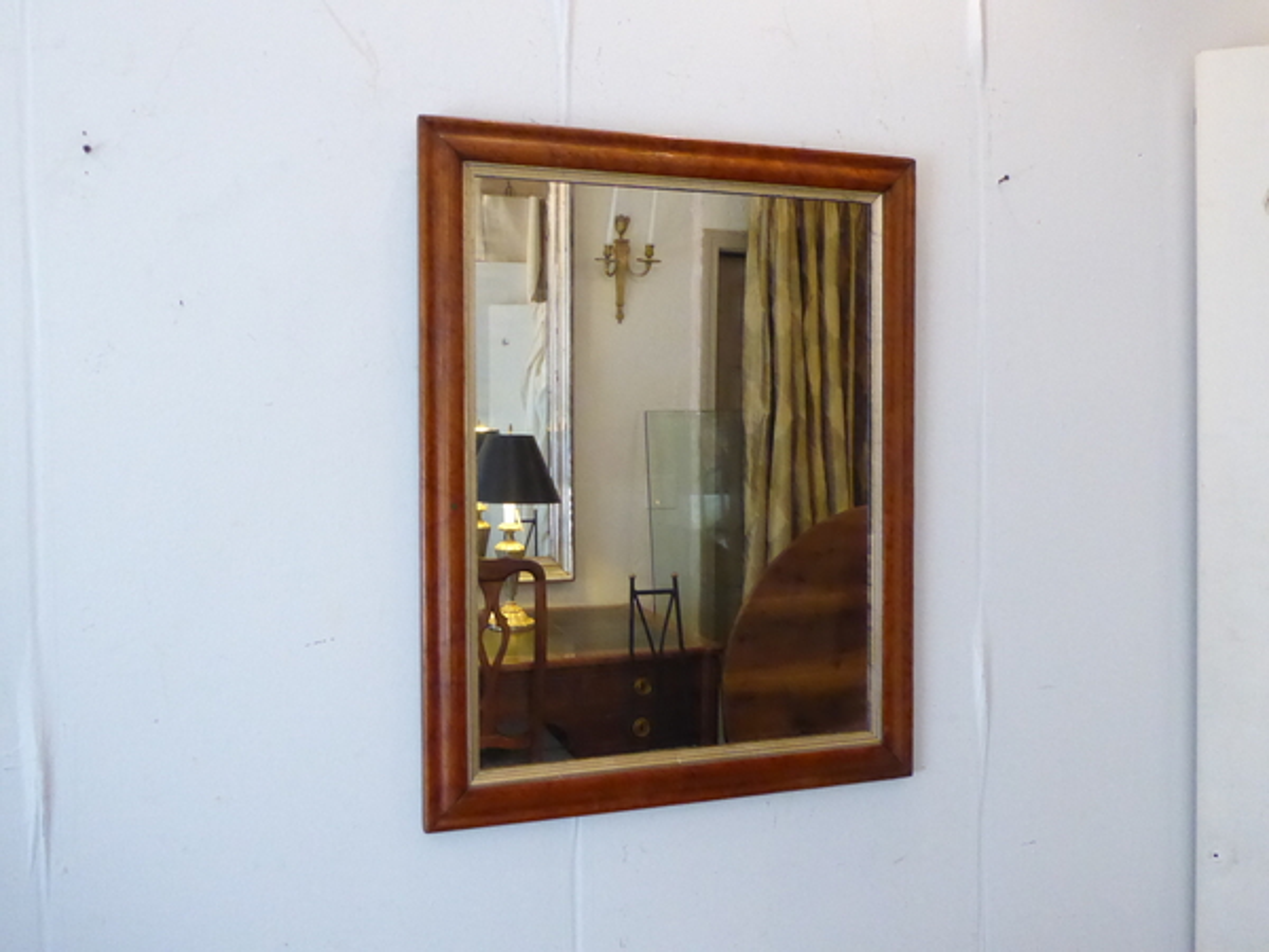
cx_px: 634
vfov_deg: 41.8
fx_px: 1246
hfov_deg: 54.0
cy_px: 476
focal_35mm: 34
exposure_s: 1/160
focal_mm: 5.8
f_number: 3.6
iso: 1600
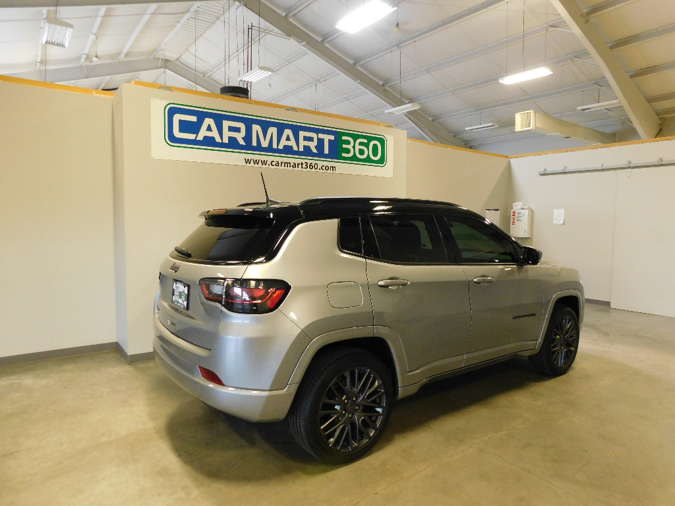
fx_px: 448
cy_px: 253
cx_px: 338
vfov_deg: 58.9
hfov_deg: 73.9
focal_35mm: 23
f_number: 3
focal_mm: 4
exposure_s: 1/25
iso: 400
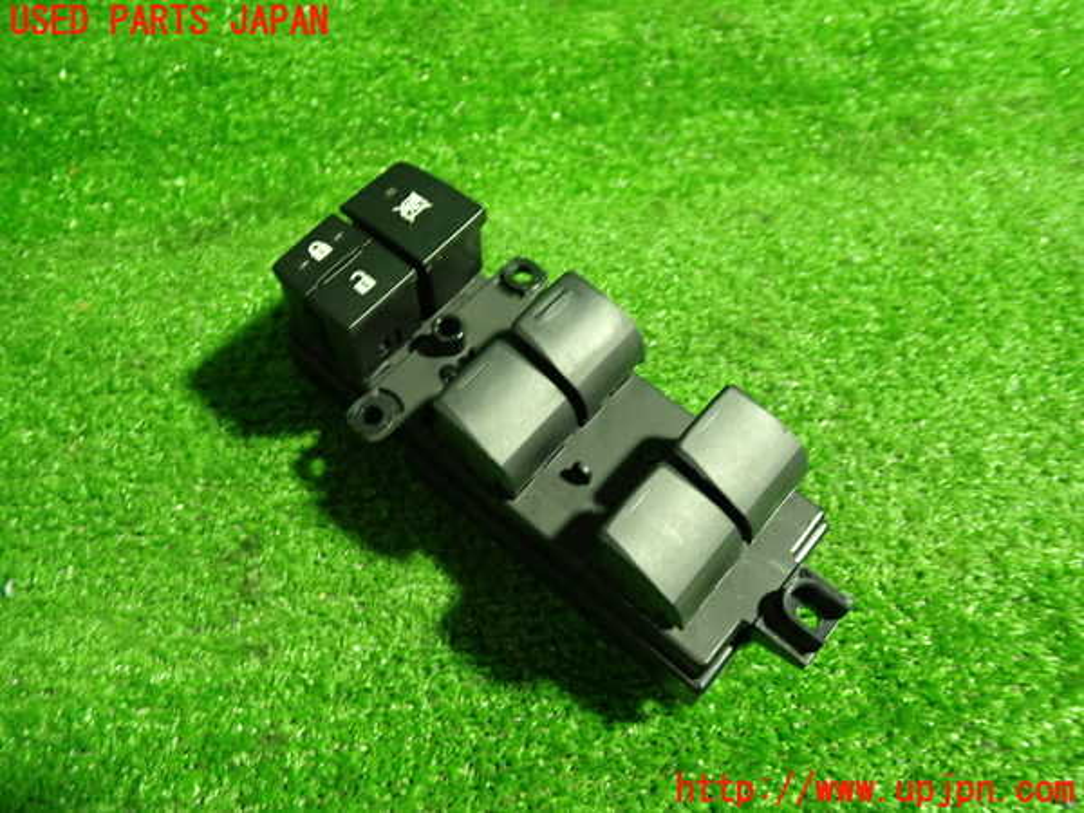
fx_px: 939
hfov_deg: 60.0
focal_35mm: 30
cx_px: 542
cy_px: 406
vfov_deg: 46.8
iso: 640
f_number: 2.3
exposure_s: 1/30
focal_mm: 5.4
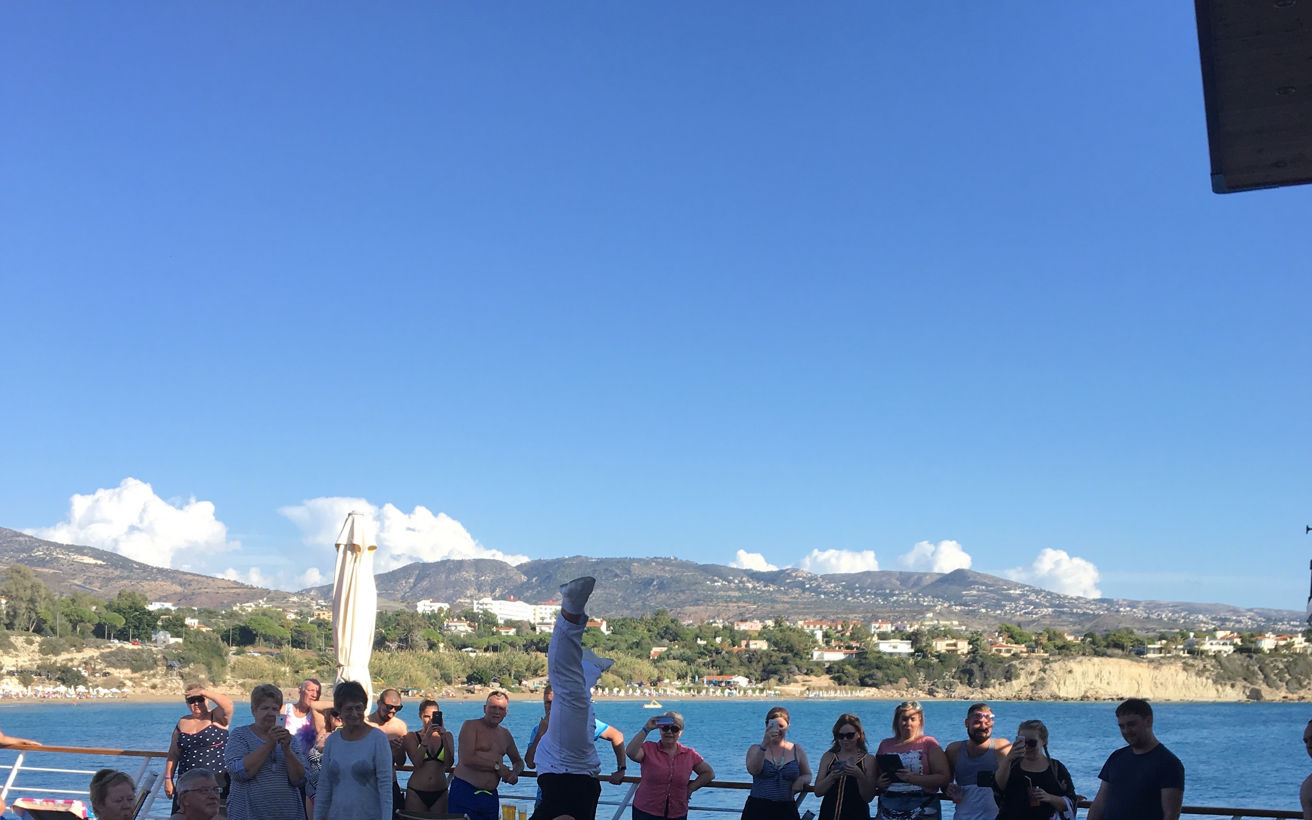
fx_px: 1502
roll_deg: +0.0
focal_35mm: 42
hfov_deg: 47.2
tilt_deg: -2.9
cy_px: 777
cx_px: 656
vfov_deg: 29.0
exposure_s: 1/1183
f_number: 2.2
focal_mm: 4.15
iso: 25
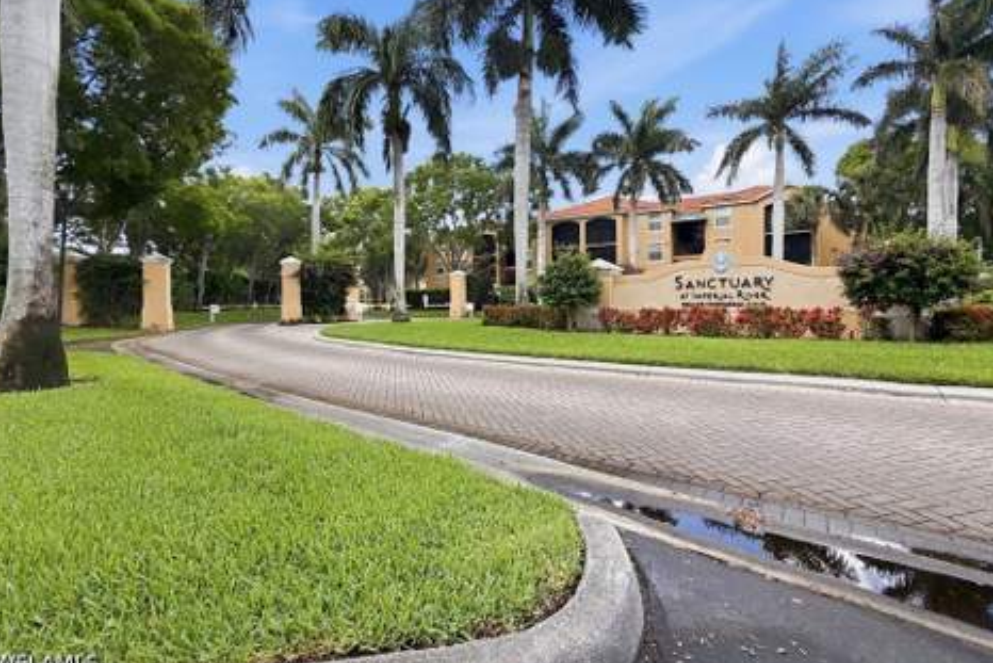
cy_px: 296
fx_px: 414
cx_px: 486
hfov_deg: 100.4
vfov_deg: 77.1
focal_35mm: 15
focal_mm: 2.2
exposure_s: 1/569
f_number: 2.2
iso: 40
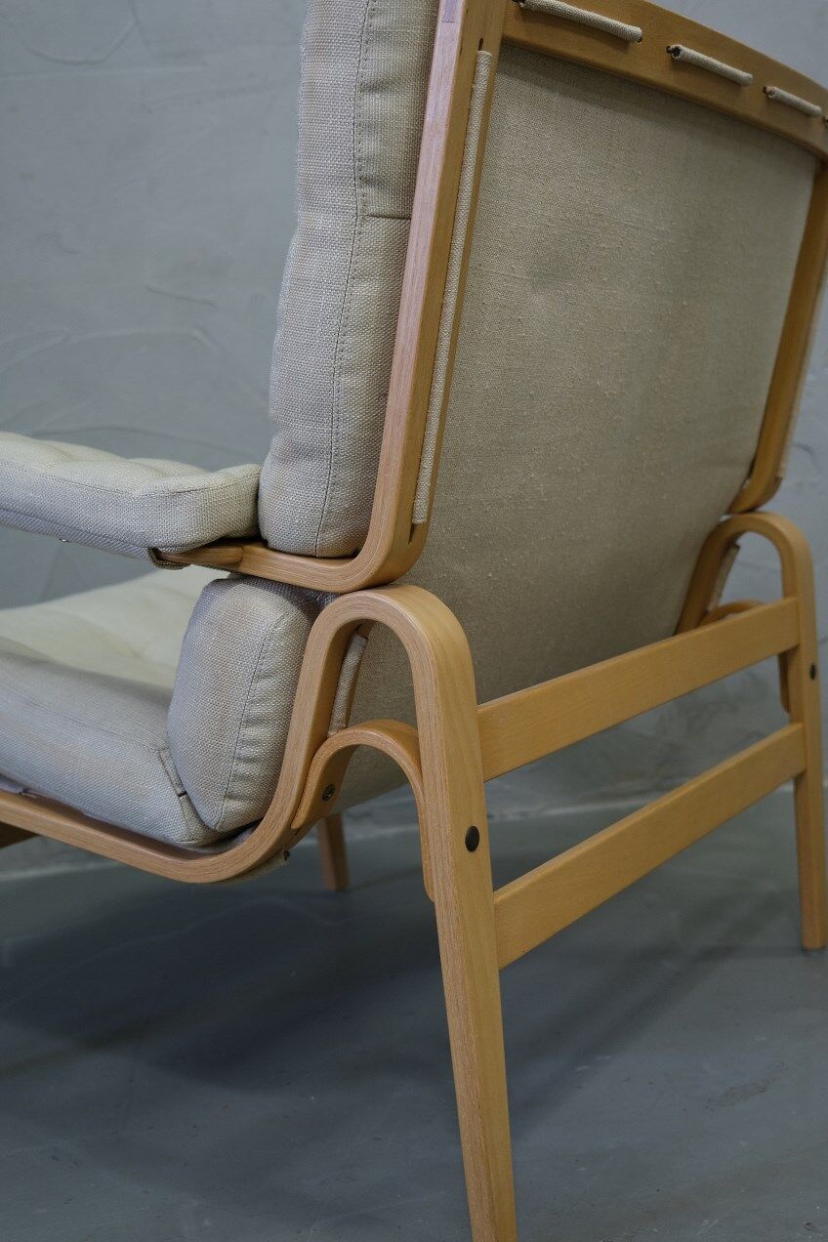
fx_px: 1345
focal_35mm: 39
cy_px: 621
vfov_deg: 49.6
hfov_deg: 34.2
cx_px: 414
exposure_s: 1/40
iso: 640
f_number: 4
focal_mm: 26
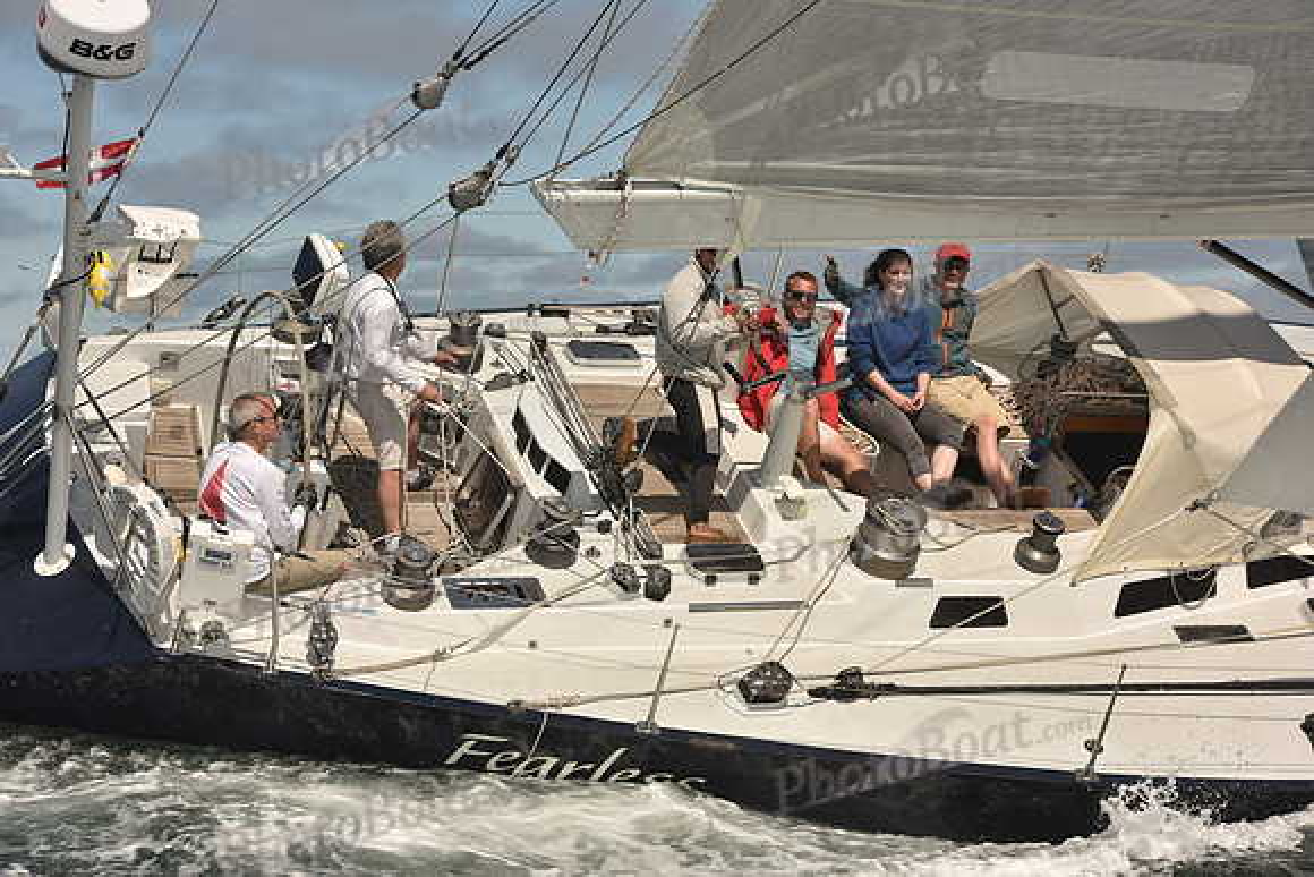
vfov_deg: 14.9
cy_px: 438
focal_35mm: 92
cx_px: 657
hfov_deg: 22.1
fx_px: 3359
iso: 320
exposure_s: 1/1000
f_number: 9
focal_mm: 92
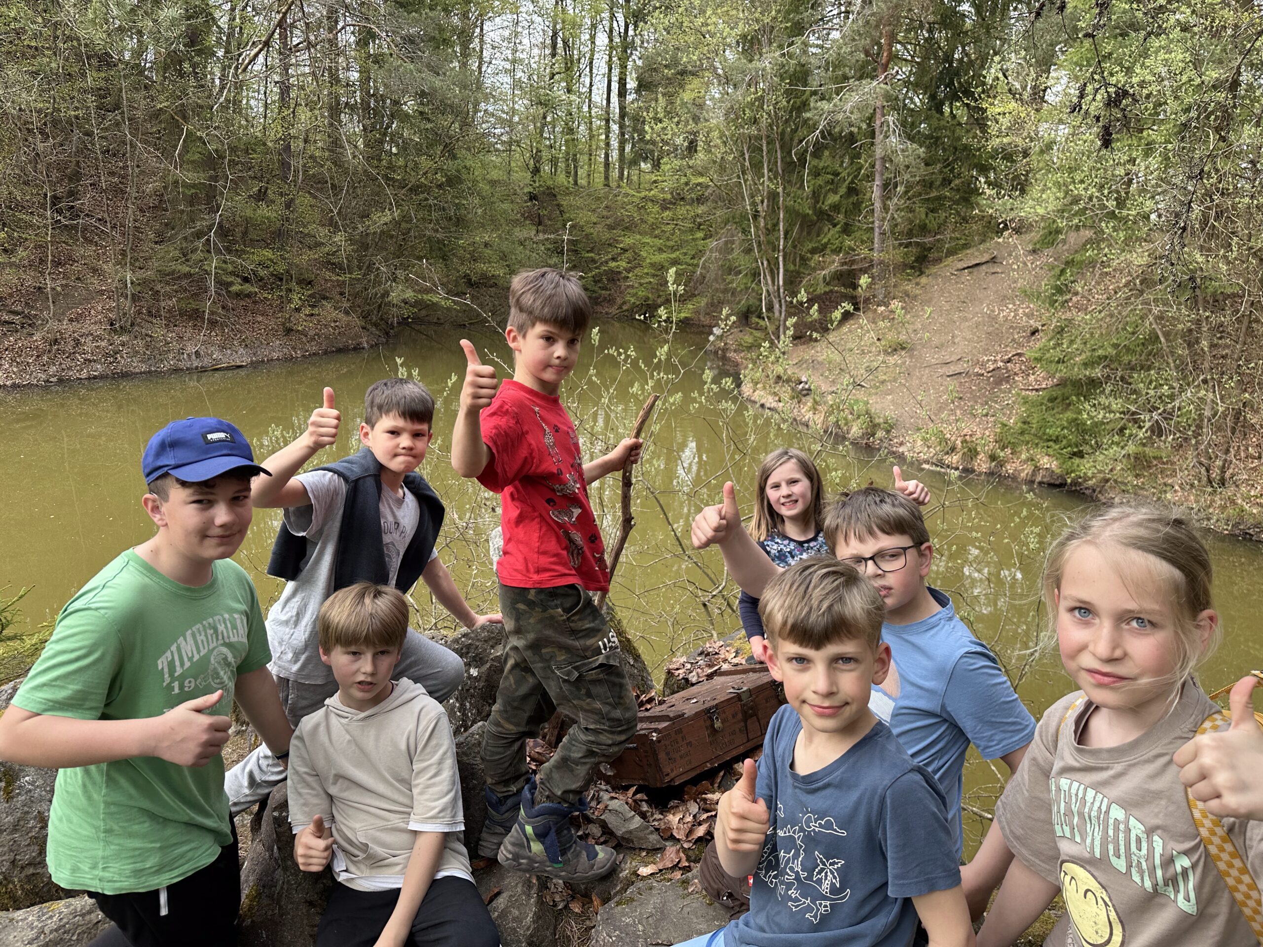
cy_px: 474
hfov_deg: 71.6
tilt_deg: -14.1
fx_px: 876
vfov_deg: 56.8
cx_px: 632
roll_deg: -4.3
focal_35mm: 24
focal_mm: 6.86
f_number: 1.78
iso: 80
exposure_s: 1/464
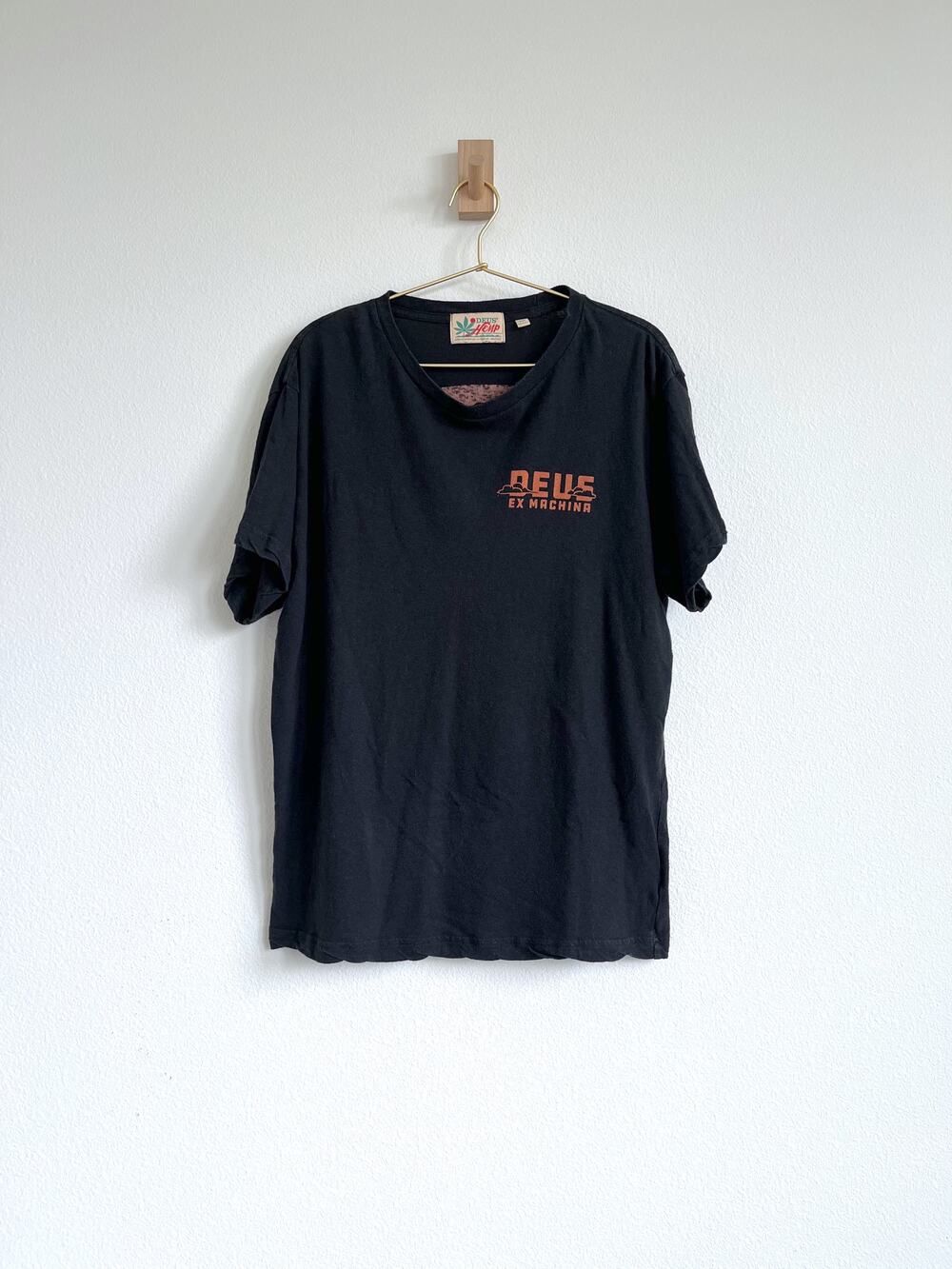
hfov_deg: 53.1
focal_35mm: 26
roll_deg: -0.2
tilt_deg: +2.7
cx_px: 476
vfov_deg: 67.3
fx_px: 953
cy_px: 634
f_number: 1.6
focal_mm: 5.1
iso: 64
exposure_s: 1/121
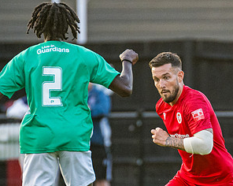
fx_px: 8271
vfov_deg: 1.3
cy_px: 134
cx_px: 241
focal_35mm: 1201
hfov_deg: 1.6
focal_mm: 300
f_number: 2.8
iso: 1250
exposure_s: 1/1000
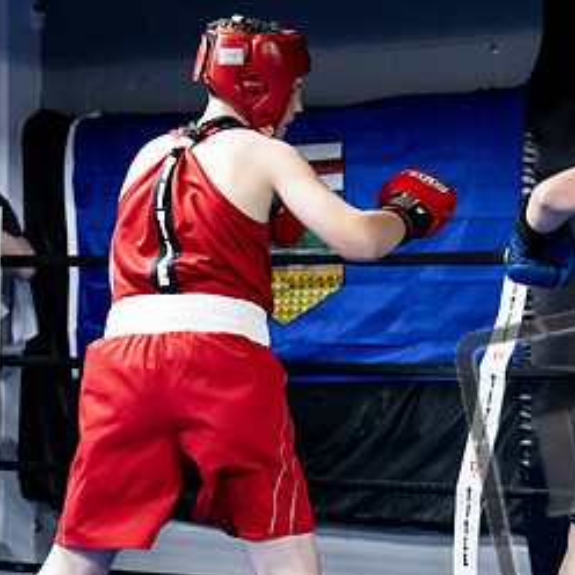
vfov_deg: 12.5
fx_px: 2612
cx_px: 461
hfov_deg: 12.5
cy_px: 372
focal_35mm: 139
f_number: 2.8
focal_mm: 70
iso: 8000
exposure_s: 1/1000
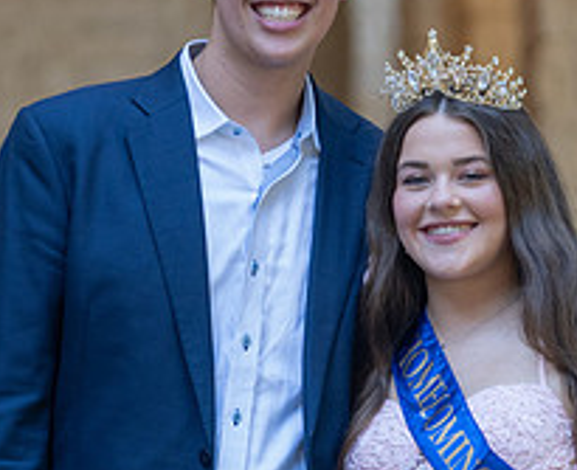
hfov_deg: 4.8
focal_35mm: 398
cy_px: 254
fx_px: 6845
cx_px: 310
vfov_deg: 3.9
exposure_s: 1/320
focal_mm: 122
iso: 1000
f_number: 2.8
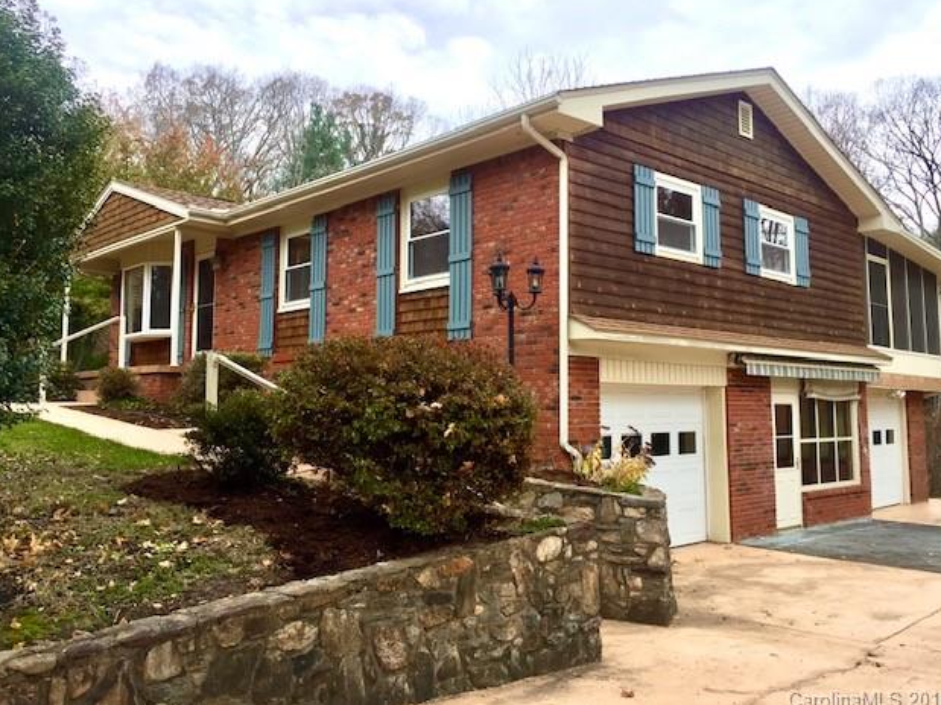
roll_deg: -0.9
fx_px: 815
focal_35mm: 30
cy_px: 348
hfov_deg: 60.0
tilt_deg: +6.2
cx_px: 474
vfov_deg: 46.8
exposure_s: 1/120
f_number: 2.2
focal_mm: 4.15
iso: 32
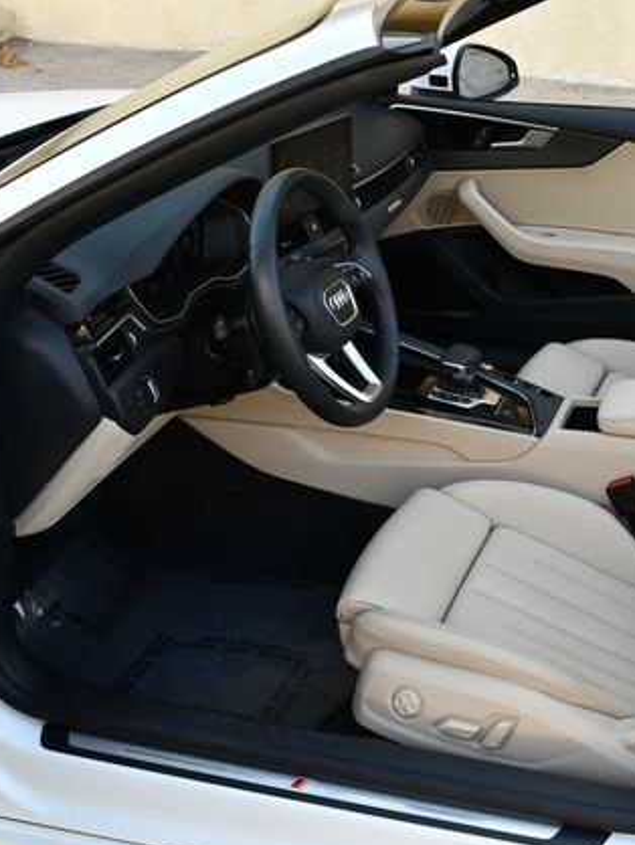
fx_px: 1295
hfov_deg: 26.8
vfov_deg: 36.1
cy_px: 431
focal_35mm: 53
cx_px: 550
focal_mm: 18
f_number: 5.6
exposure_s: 1/250
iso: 400
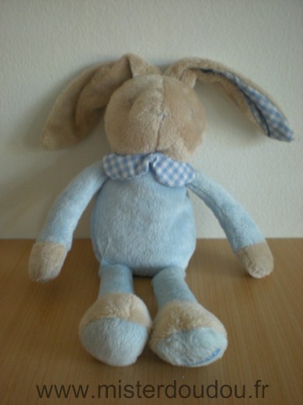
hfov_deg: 37.7
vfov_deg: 49.0
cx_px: 152
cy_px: 202
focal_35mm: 38
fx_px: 443
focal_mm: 6.3
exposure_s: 1/14.1
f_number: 3.1
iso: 200
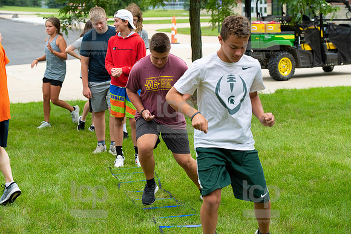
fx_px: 975
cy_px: 117
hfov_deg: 20.4
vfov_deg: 13.7
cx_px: 176
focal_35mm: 100
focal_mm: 100
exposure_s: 1/1000
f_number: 5.6
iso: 1250
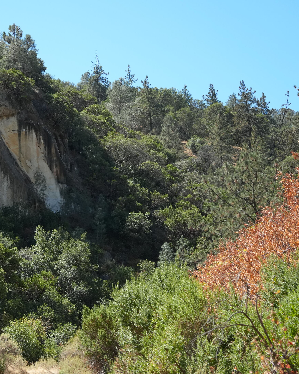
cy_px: 196
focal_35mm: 93
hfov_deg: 16.3
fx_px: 1029
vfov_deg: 20.6
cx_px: 23
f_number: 4.5
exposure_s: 1/2000
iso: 640
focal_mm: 50
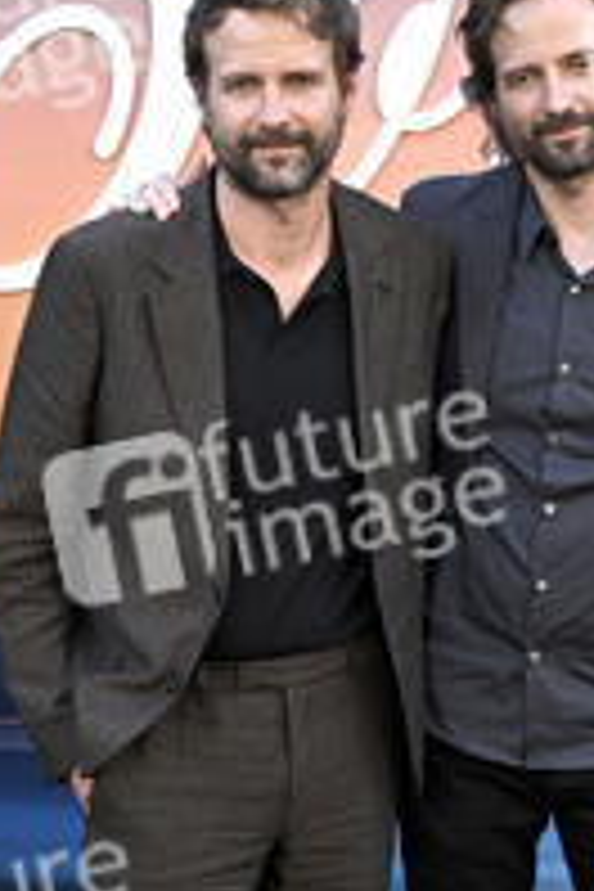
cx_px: 405
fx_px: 2203
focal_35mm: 89
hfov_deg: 15.3
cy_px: 724
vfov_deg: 22.5
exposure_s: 1/320
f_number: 7.1
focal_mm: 44
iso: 800
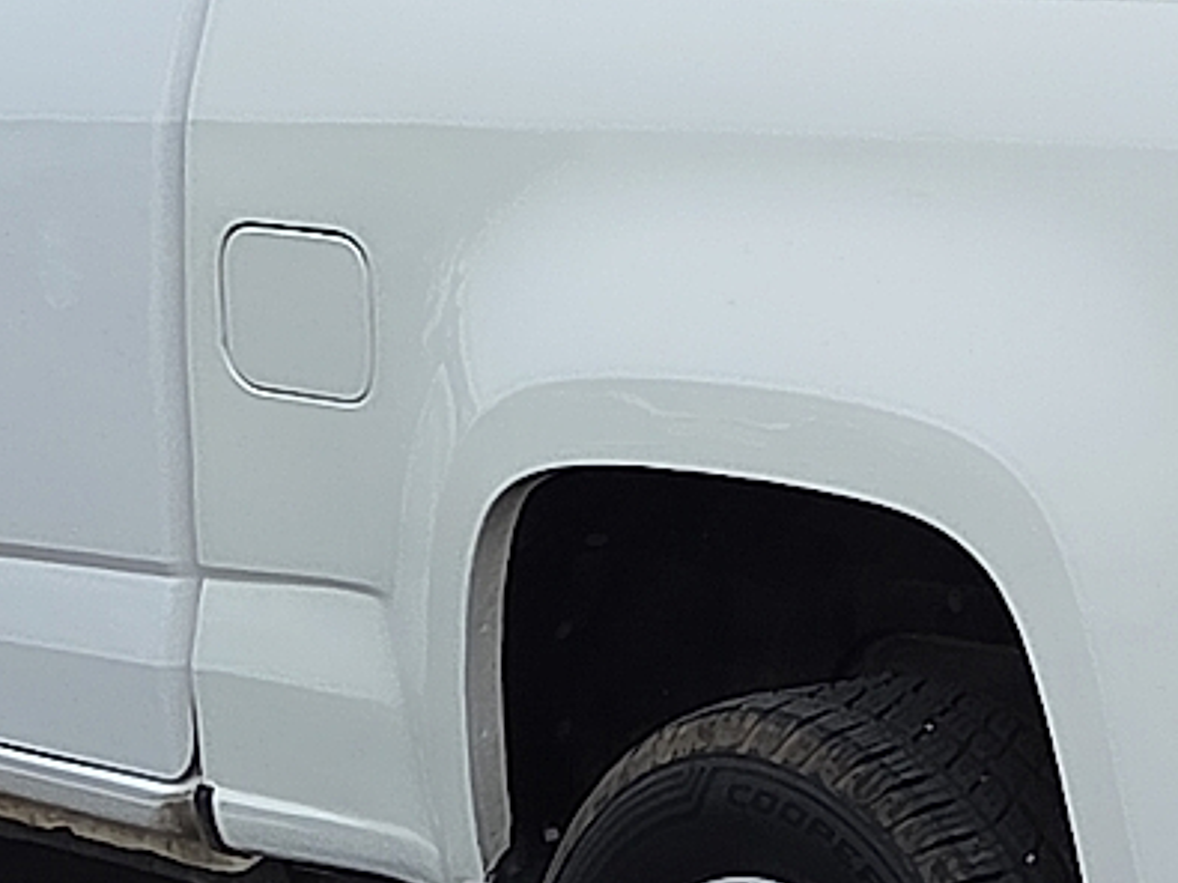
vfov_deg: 8.7
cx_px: 1065
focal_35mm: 170
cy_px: 248
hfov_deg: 11.6
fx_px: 5783
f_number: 1.8
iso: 76
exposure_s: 1/1000
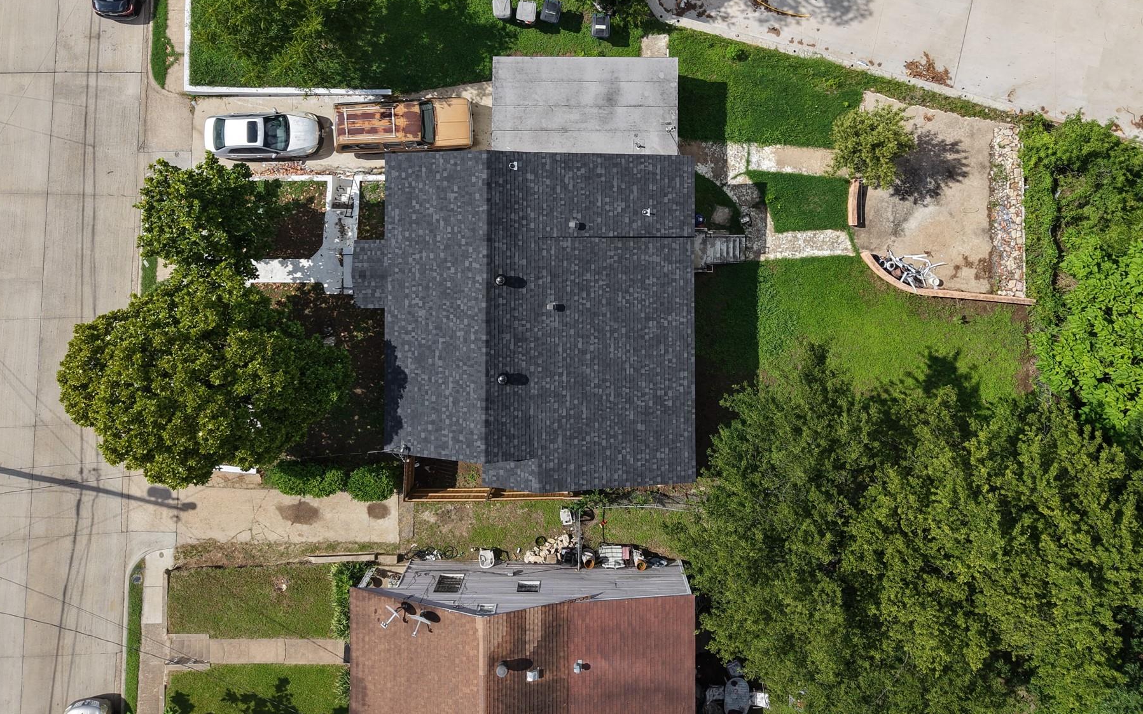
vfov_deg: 42.5
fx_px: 903
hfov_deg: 64.6
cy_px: 227
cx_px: 604
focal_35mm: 29
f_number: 1.8
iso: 240
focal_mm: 8.67
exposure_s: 1/6000
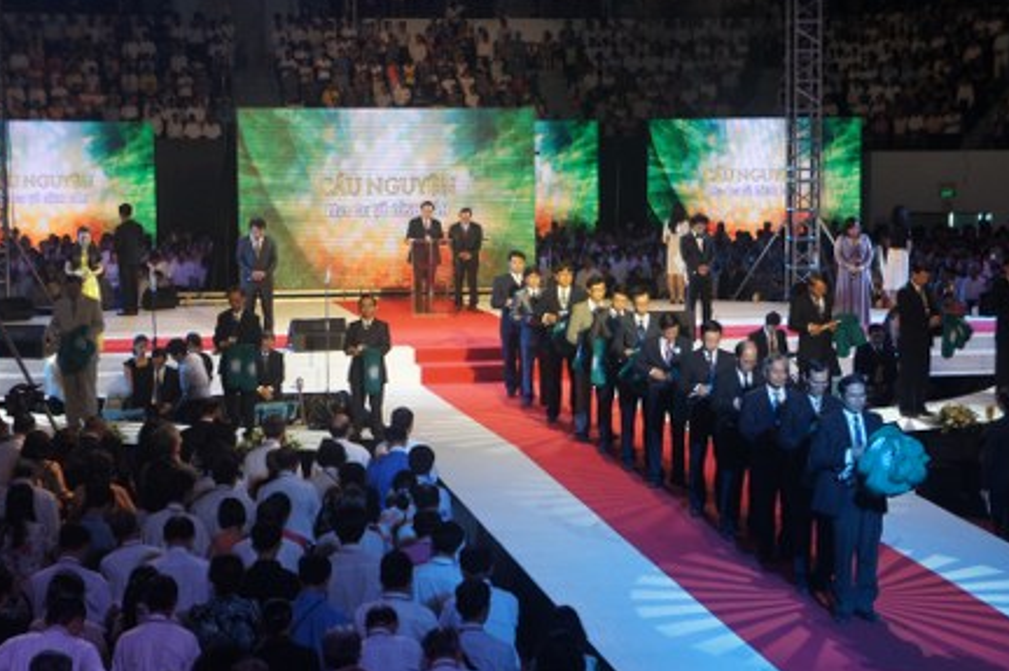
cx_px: 493
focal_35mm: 86
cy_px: 332
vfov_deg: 15.9
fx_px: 2394
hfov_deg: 23.8
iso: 1600
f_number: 5.6
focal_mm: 55
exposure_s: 1/160
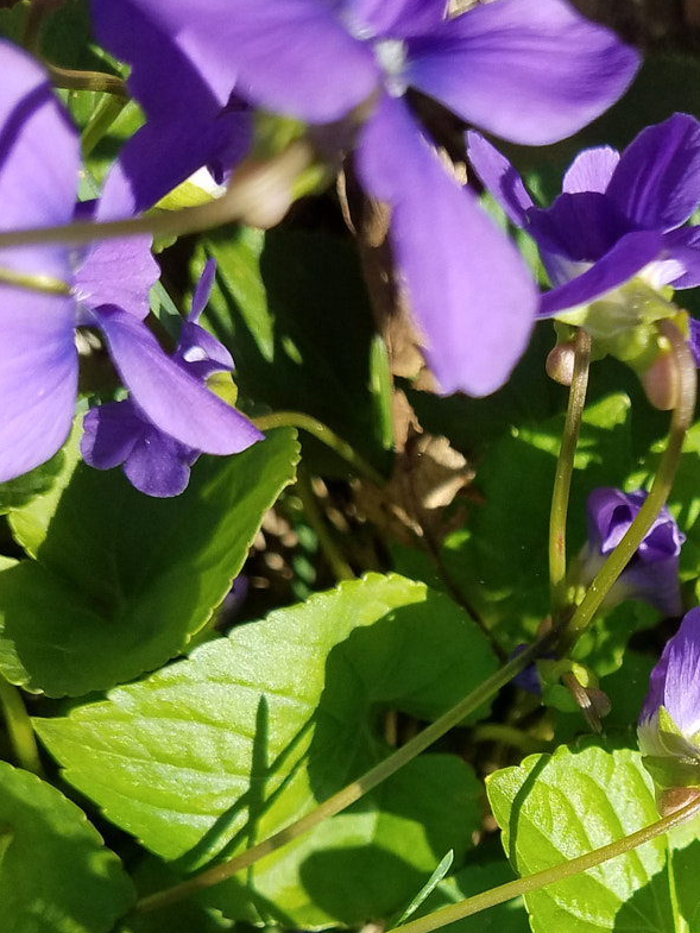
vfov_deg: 33.9
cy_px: 870
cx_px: 712
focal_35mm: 53
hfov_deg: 26.0
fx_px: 1429
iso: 40
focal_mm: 4.2
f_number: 1.7
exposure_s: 1/920
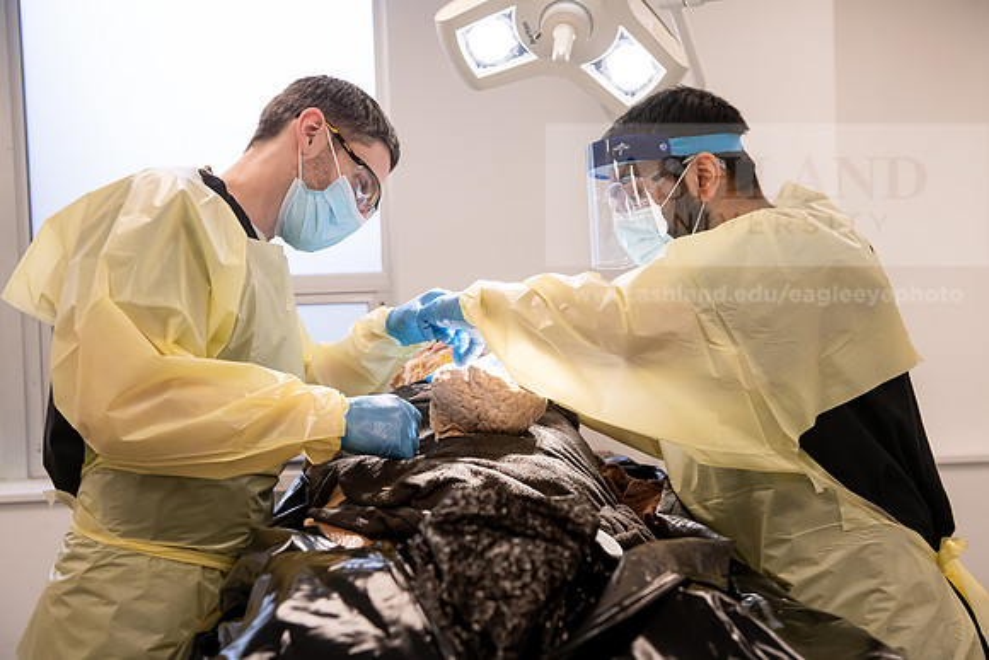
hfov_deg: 41.1
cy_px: 330
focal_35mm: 48
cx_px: 494
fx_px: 1319
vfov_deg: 28.1
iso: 1250
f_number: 4.5
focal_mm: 48
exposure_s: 1/250
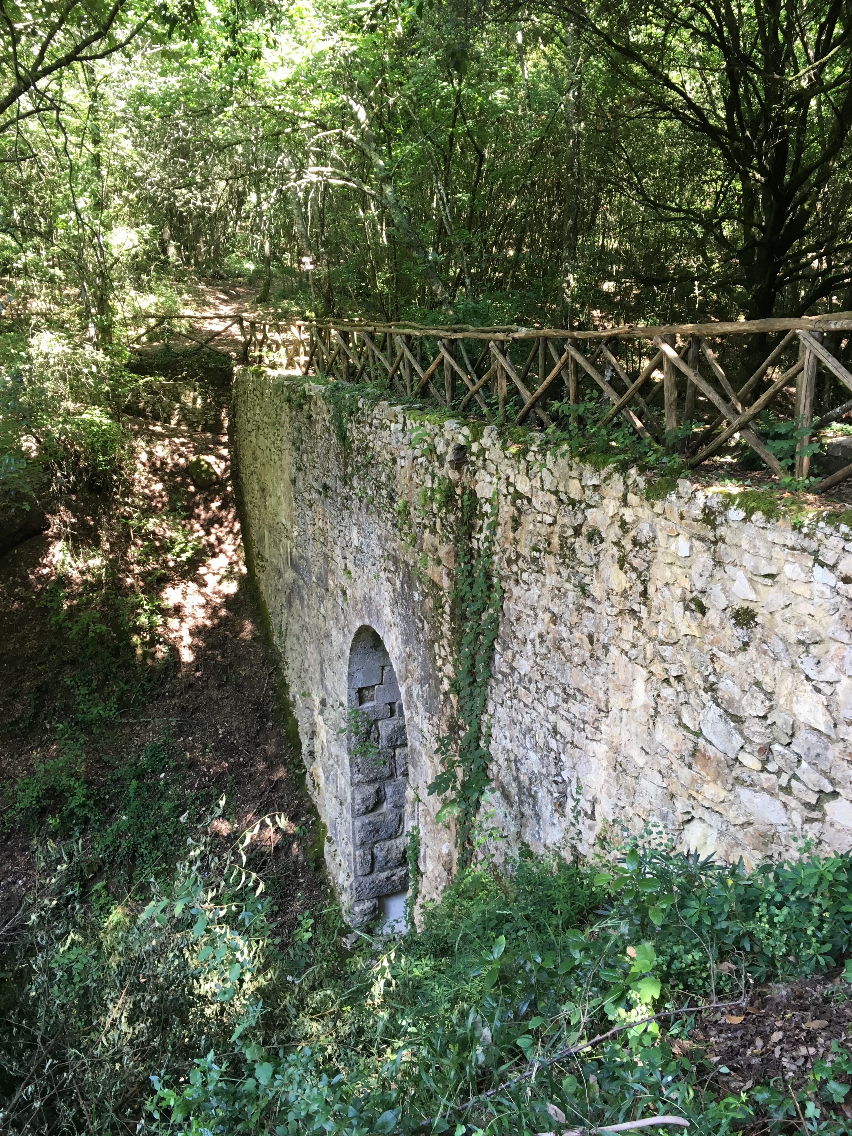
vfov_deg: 61.7
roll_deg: +1.3
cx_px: 426
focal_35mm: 29
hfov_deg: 48.2
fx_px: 952
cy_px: 568
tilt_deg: -13.0
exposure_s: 1/33
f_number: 2.2
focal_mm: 4.15
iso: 32
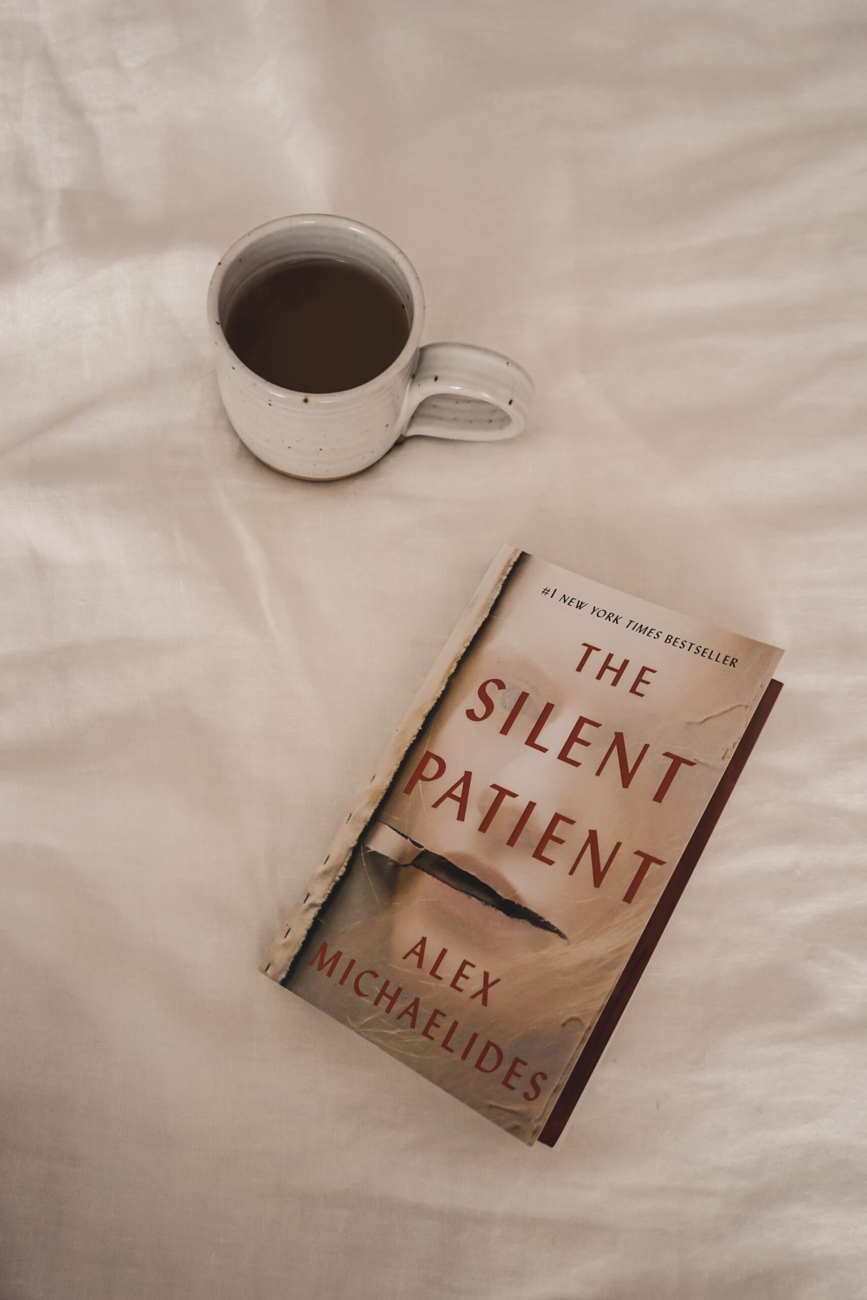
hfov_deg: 43.6
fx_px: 1084
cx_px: 434
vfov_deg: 61.9
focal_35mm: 30
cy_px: 650
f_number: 4
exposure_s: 1/160
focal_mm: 30
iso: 1250
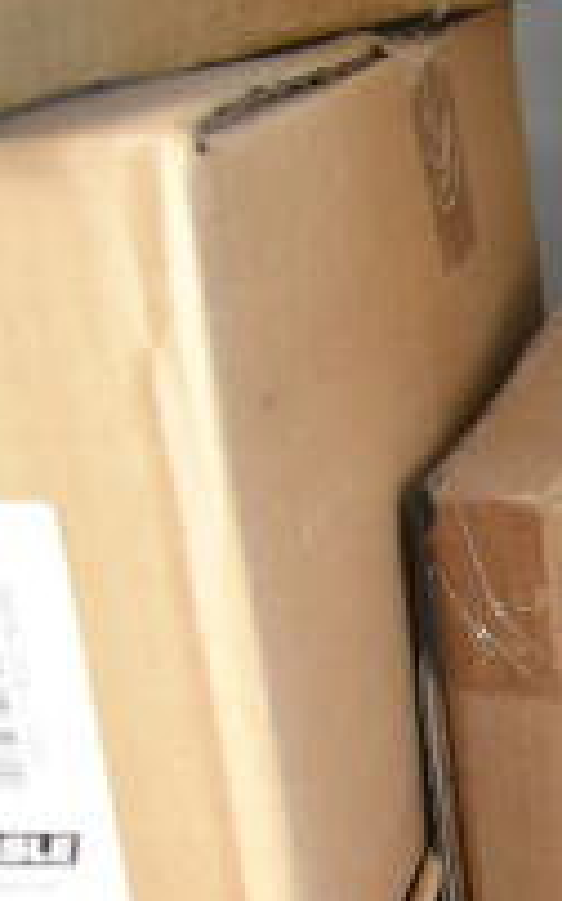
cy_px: 756
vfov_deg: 24.4
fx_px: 2037
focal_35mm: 83
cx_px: 1213
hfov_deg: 13.0
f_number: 3.5
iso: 3600
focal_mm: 18
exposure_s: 1/30
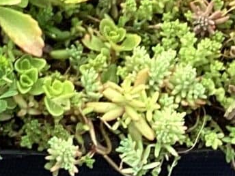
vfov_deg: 6.0
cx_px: -322
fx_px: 1568
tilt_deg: -47.0
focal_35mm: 231
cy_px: -324
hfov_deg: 7.9
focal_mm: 3.3
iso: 25
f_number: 2.4
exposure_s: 1/120
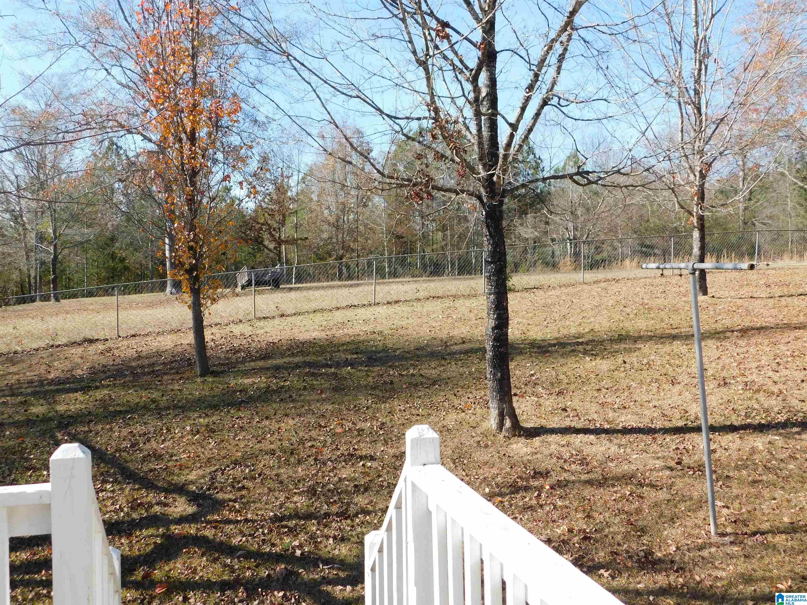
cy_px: 302
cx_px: 404
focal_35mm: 36
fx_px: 839
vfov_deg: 39.7
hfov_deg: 51.4
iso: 125
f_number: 3.5
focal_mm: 6.3
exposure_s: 1/500
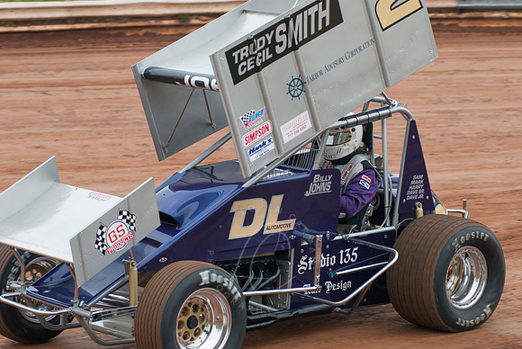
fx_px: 1742
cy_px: 174
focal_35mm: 120
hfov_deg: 17.0
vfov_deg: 11.4
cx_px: 261
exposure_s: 1/320
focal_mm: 80
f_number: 4
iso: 400
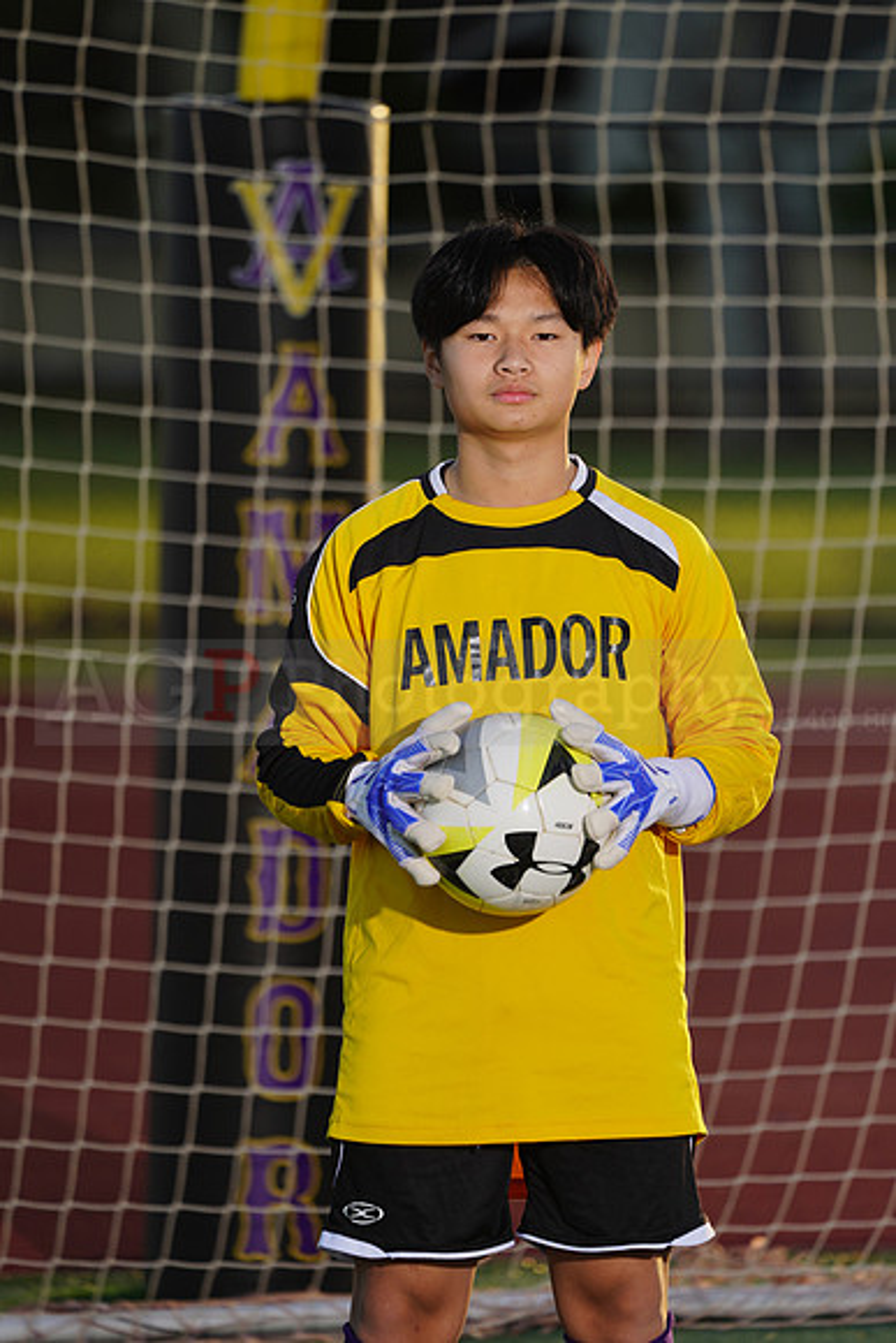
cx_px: 448
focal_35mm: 400
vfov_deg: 5.2
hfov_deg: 3.4
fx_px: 14923
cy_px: 672
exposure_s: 1/200
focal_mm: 400
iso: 100
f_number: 7.1
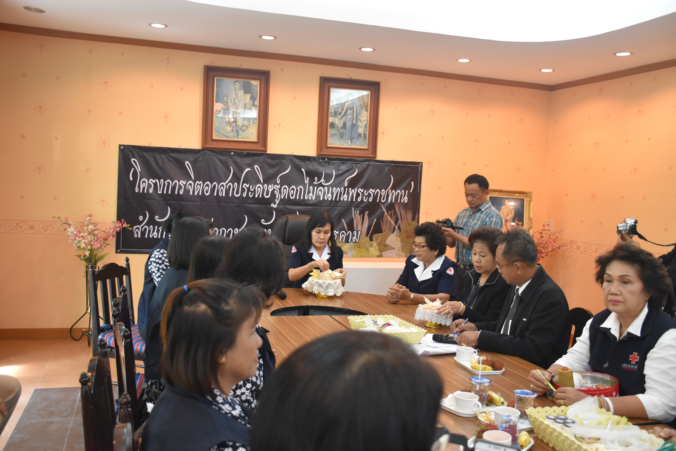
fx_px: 620
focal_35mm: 33
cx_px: 338
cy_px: 226
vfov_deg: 40.0
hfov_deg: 57.2
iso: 1800
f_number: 3.5
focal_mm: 22
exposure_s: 1/60
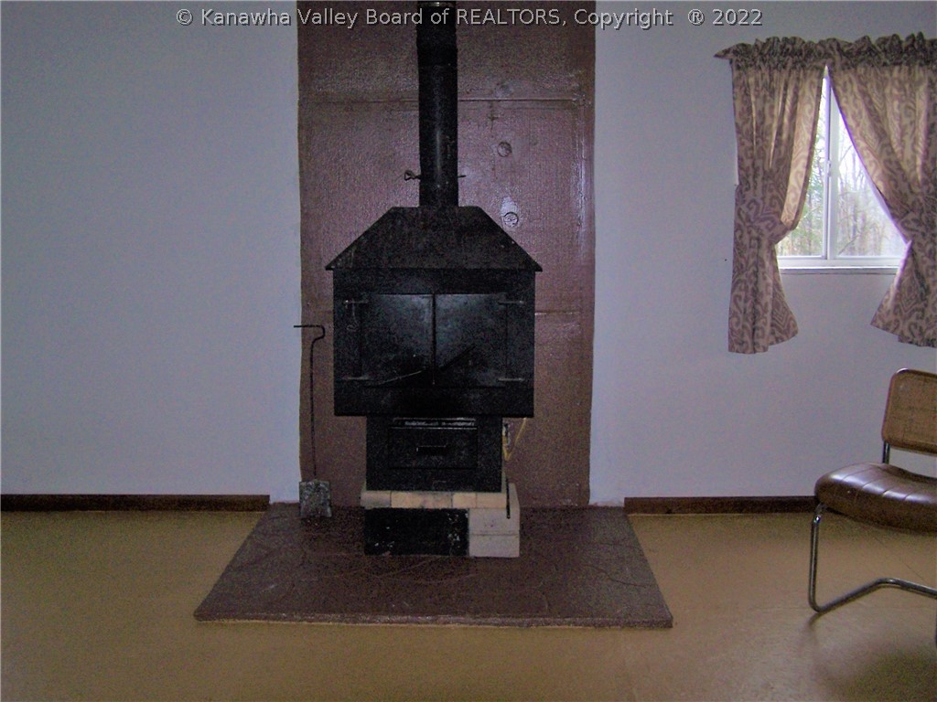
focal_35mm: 38
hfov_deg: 49.0
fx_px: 1029
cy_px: 351
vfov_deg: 37.7
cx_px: 468
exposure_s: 1/60
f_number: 2.8
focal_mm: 6.3
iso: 140
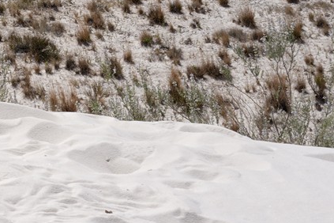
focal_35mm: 156
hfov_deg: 11.7
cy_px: -209
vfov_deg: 8.4
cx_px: -340
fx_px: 1447
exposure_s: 1/100
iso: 64
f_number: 18
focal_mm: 33
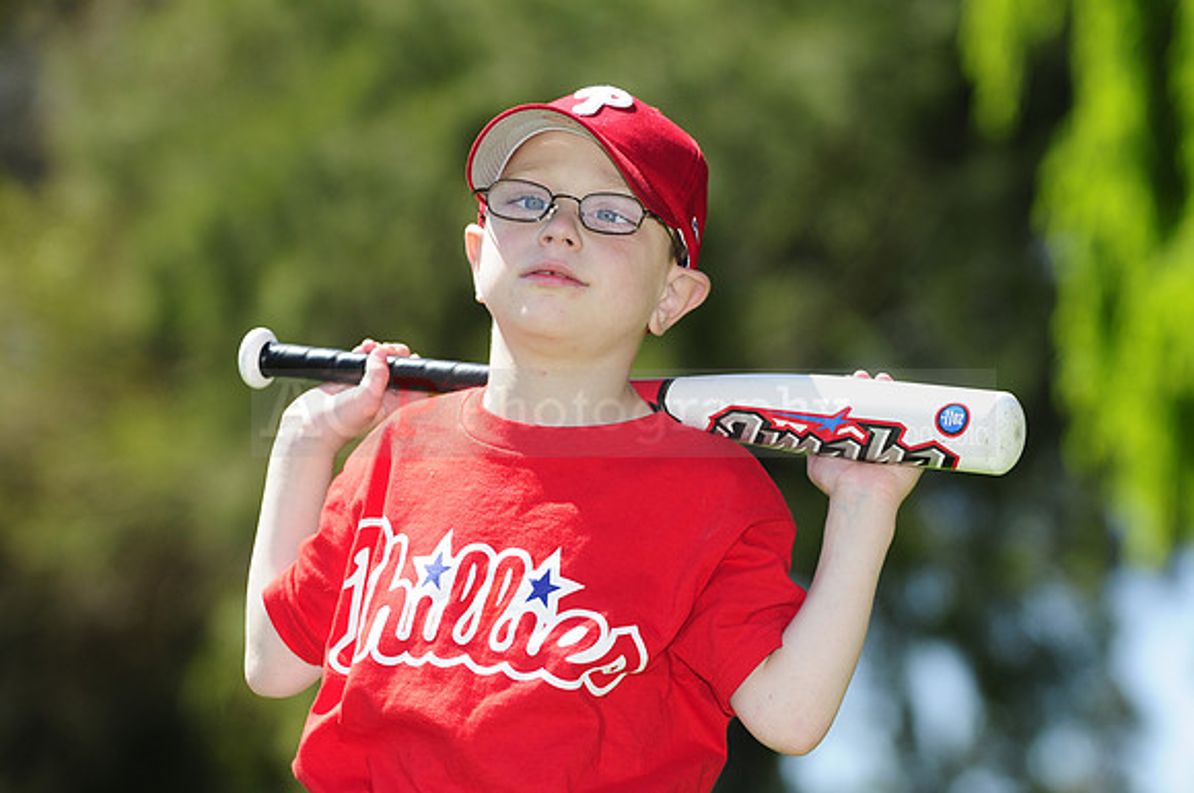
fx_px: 5962
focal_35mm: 180
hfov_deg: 11.4
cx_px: 597
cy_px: 396
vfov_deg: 7.6
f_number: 3.5
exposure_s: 1/1250
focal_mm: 120
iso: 200
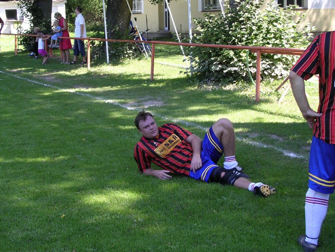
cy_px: 126
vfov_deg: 21.9
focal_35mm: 67
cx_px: 168
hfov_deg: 29.0
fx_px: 648
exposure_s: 1/89.5
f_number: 3.6
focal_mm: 10.2
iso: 100
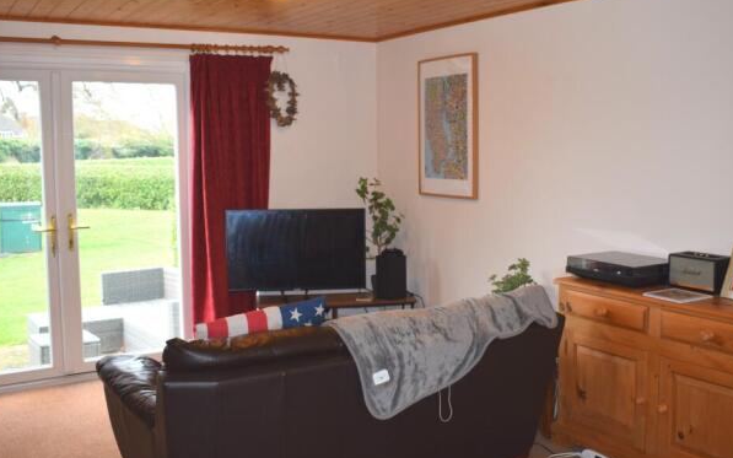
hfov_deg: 50.9
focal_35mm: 39
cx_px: 385
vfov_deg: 33.1
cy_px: 212
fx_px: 770
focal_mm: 23
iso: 800
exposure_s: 1/100
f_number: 5
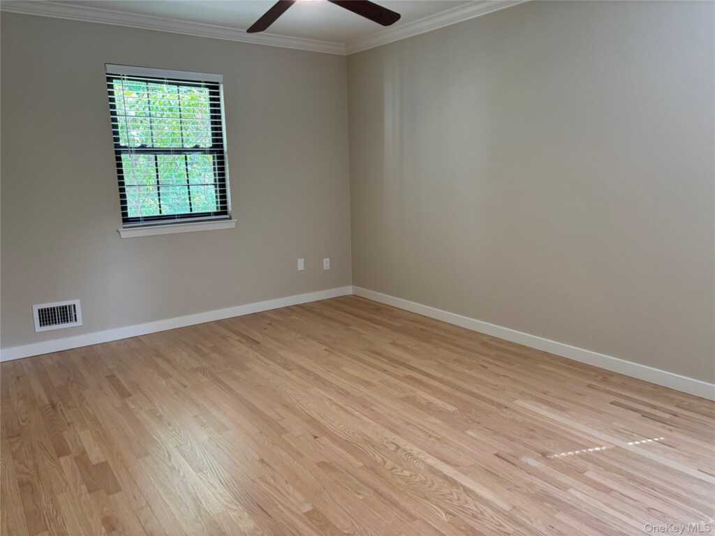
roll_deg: +1.5
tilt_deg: -11.7
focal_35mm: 26
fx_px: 537
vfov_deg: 53.1
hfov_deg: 67.3
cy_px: 268
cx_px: 358
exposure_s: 1/59
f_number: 1.6
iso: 160
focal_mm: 5.96
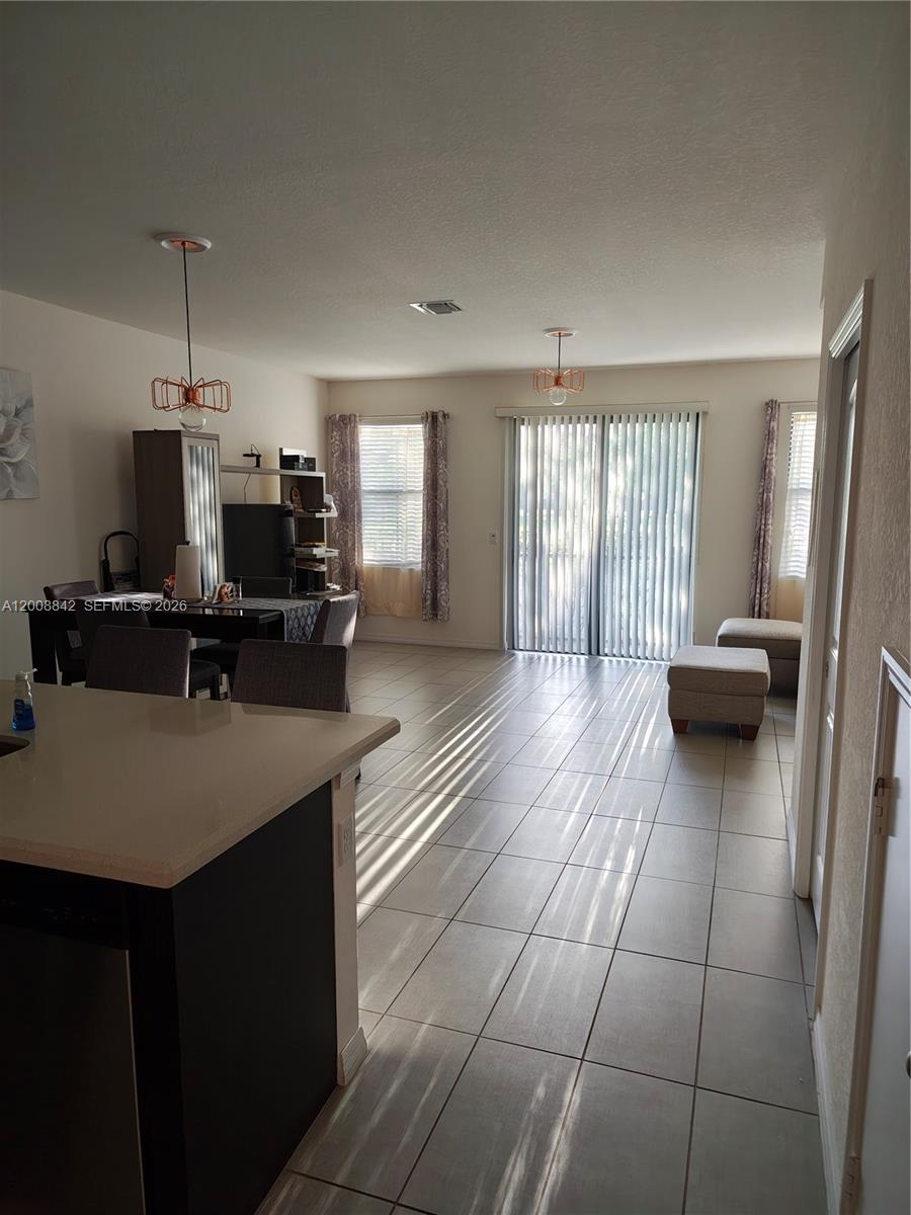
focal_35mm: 24
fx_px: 842
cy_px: 608
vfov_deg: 71.6
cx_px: 456
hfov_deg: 56.8
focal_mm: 5.41
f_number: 1.8
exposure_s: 1/30
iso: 1834
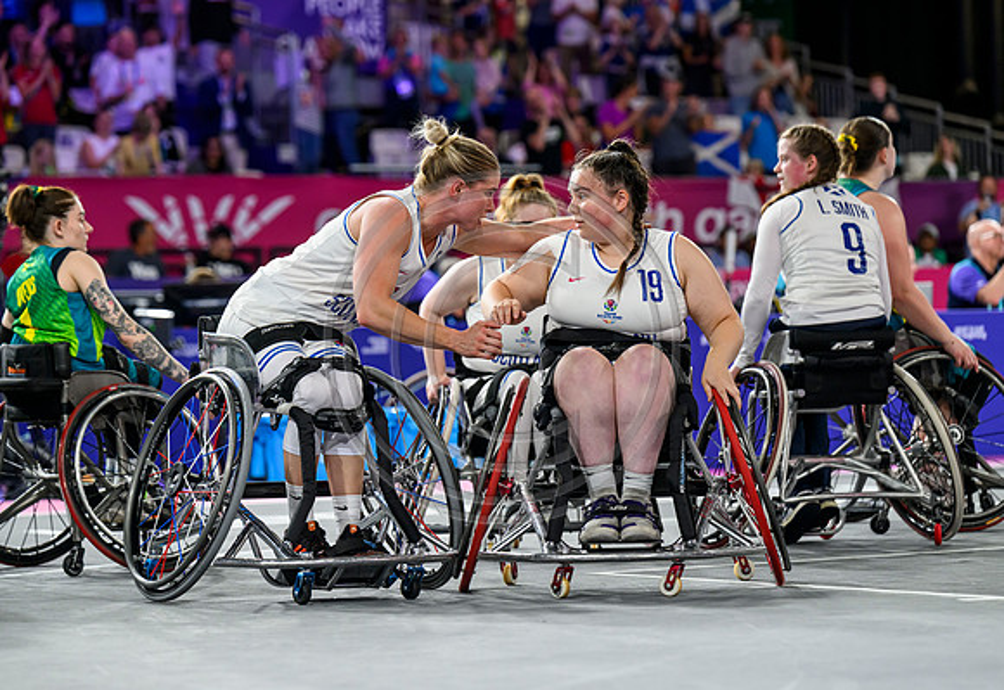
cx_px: 464
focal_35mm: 122
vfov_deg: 11.4
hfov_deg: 16.6
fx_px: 3450
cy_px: 331
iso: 2500
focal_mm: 115
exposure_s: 1/1600
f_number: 3.2
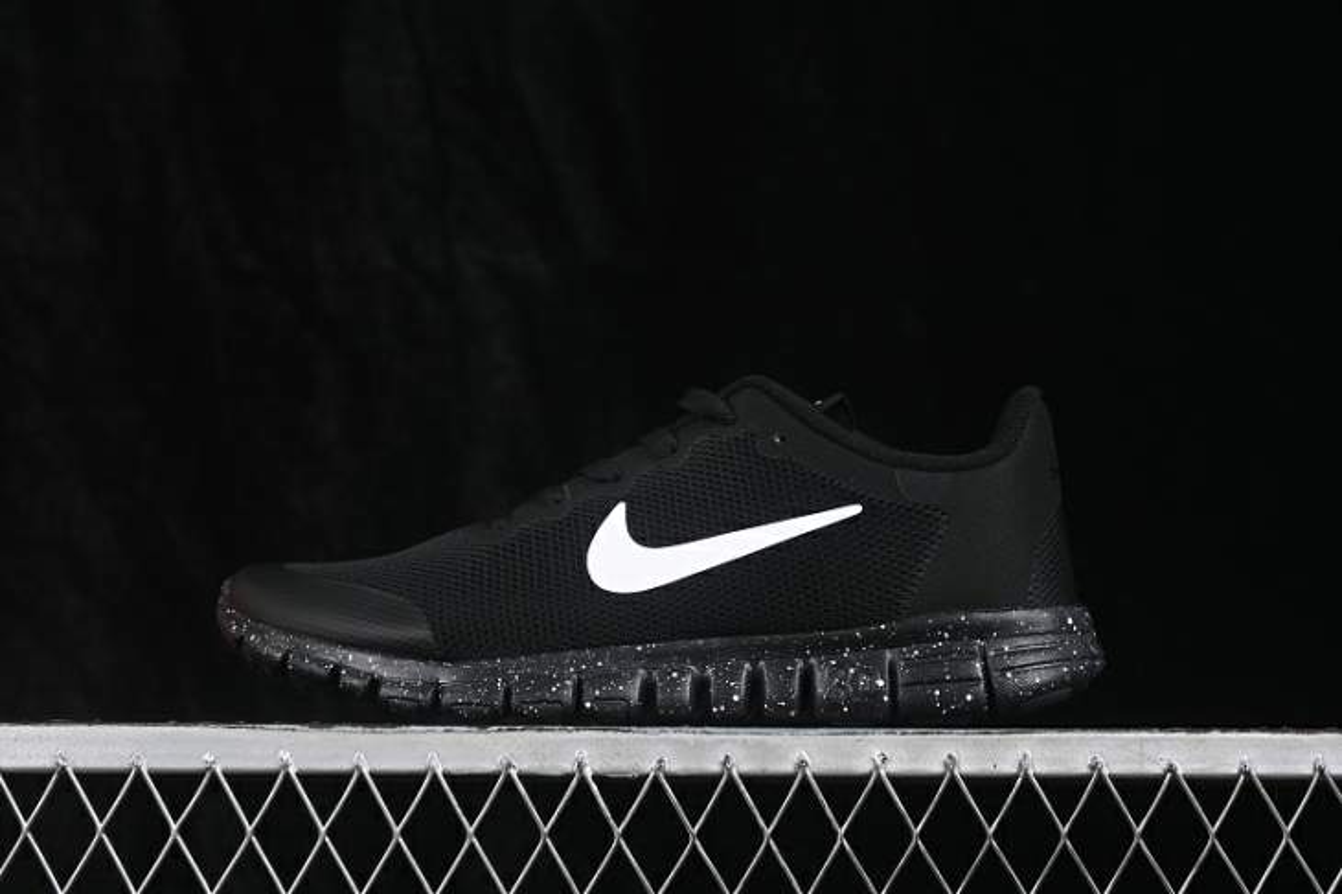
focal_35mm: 75
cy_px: 447
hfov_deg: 27.0
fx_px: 2794
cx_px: 671
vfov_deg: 18.2
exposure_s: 1/60
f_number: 6.3
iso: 160
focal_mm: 50
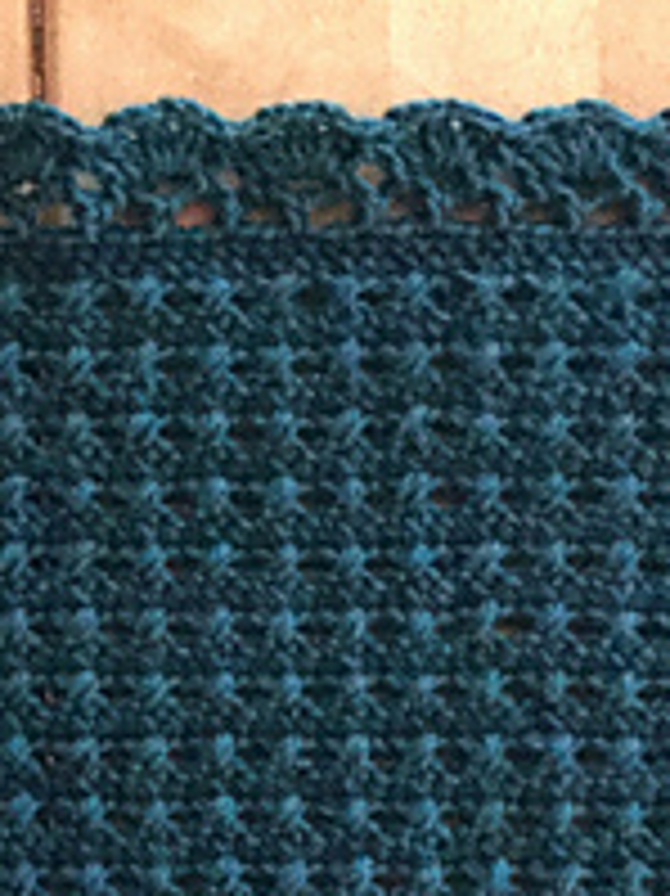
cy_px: 777
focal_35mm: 78
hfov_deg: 18.5
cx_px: 31
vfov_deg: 24.4
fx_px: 2015
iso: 800
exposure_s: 1/15
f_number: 2.4
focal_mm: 3.3
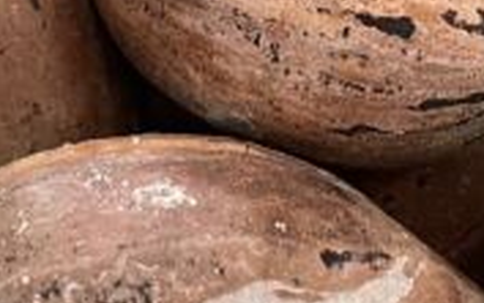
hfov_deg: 13.2
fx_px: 2099
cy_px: -161
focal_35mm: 159
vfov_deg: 8.1
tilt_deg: -56.1
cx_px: 252
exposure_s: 1/50
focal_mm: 4.2
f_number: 1.6
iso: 320
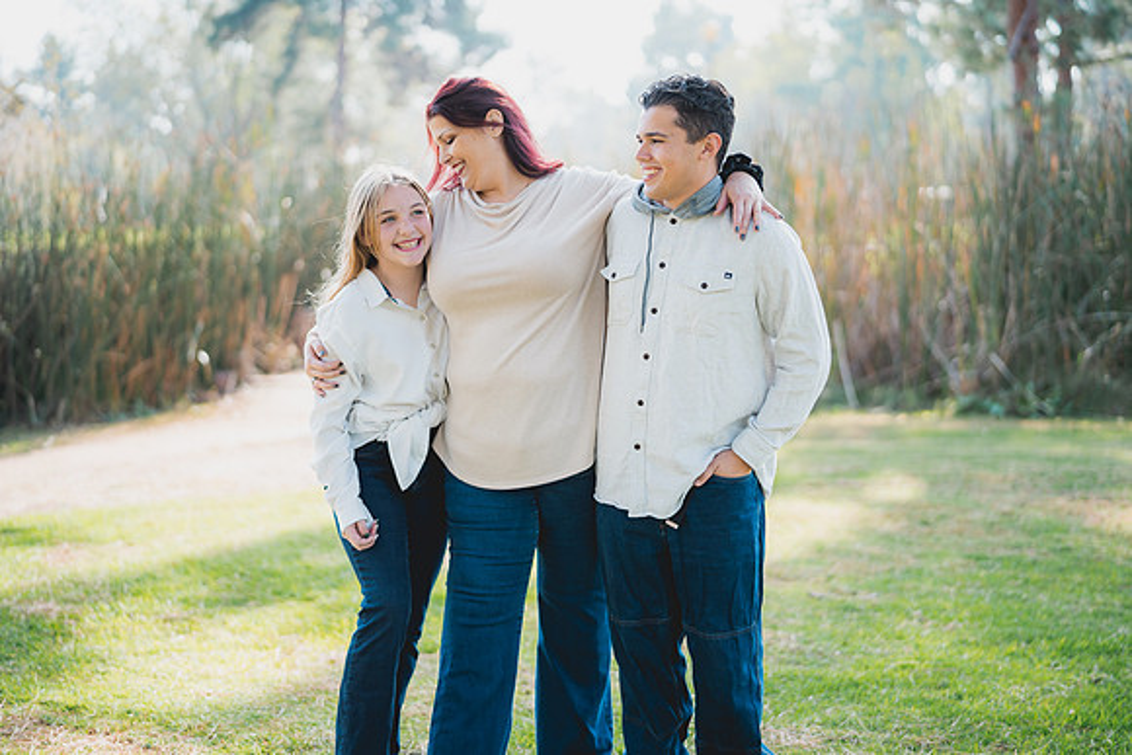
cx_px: 566
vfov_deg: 27.0
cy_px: 378
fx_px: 1573
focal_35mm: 50
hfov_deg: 39.6
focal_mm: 50
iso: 250
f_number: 1.4
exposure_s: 1/1600
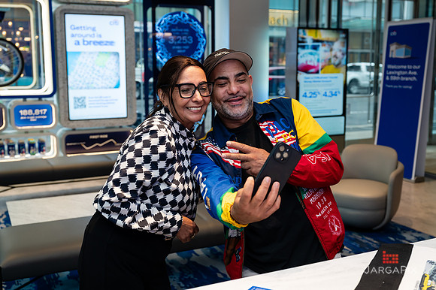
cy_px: 138
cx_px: 217
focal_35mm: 43
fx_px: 517
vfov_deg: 31.4
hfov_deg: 45.7
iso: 500
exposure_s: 1/160
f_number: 4
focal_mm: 40
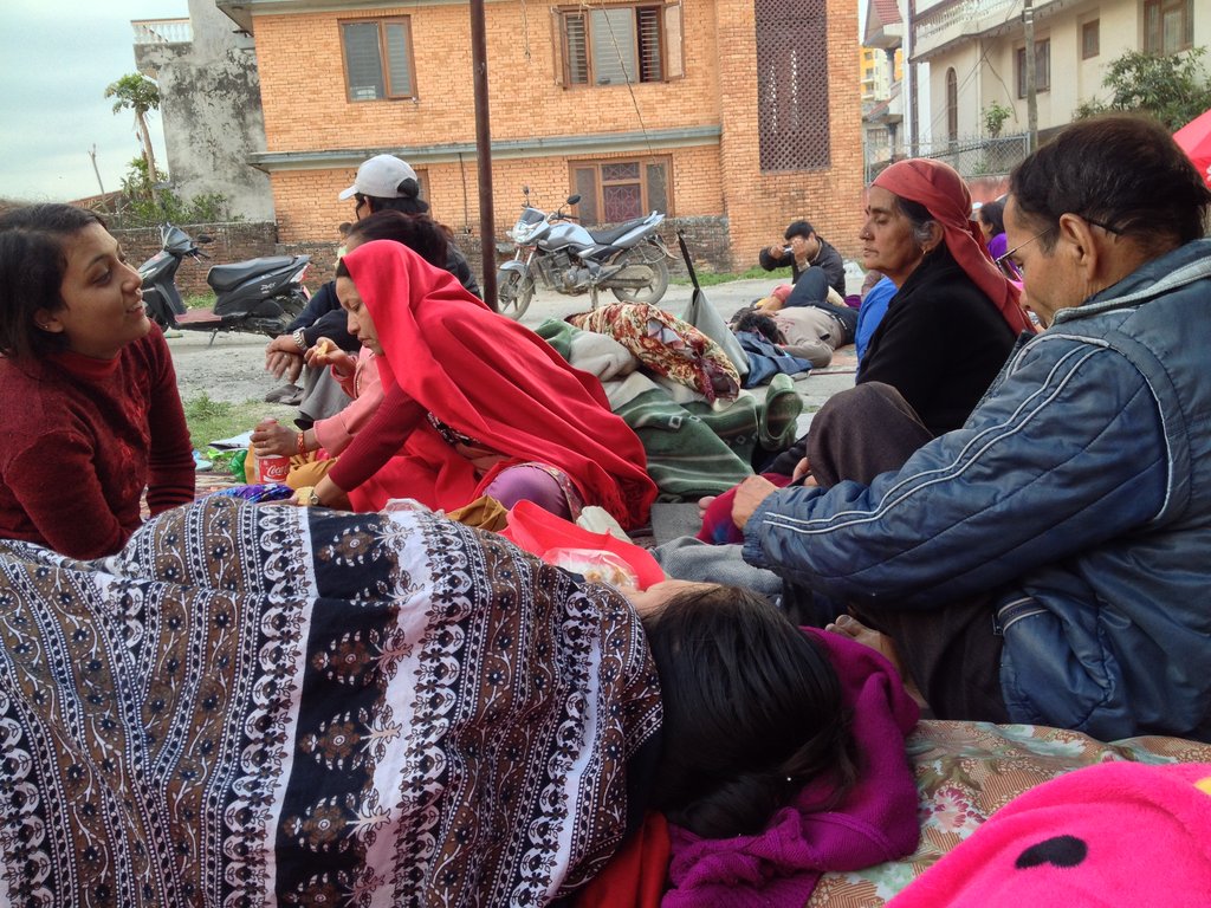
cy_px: 454
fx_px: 1224
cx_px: 606
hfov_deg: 52.6
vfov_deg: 40.7
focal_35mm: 35
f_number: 2.4
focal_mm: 4.28
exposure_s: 1/60
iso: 64
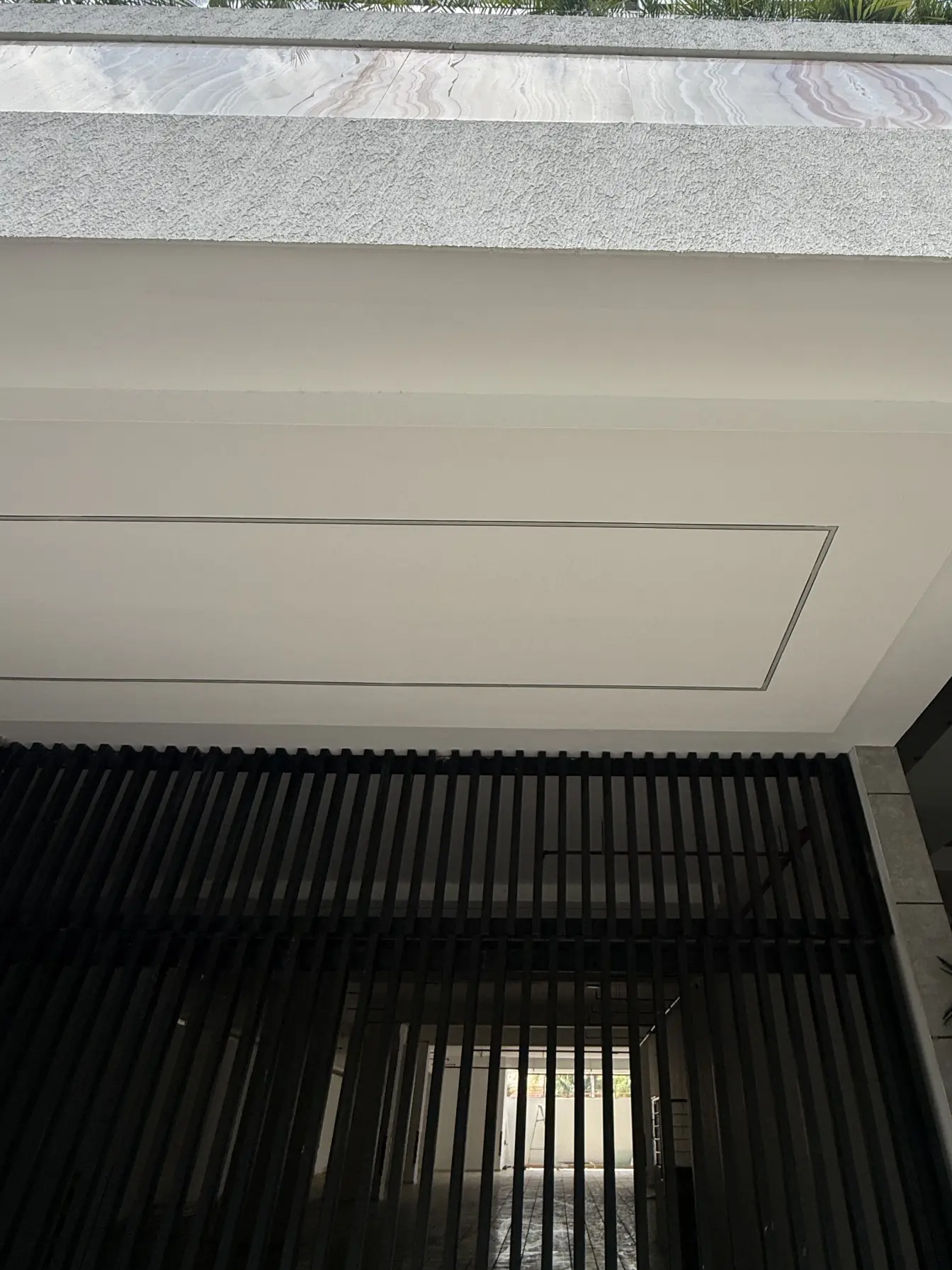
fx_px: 733
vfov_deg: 80.5
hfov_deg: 65.3
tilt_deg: +42.9
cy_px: 491
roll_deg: +0.1
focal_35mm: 20
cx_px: 578
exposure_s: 1/535
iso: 50
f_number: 2.2
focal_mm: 2.22
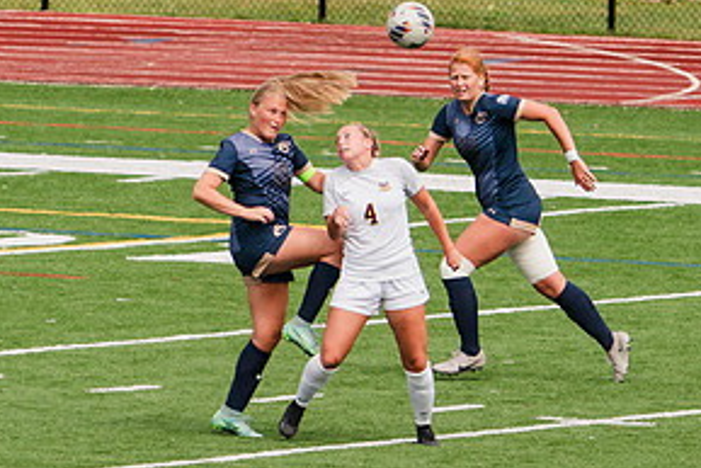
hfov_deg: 3.0
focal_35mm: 676
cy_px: 257
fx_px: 13169
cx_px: 390
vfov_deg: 2.0
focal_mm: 200
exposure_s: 1/1600
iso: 500
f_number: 5.6
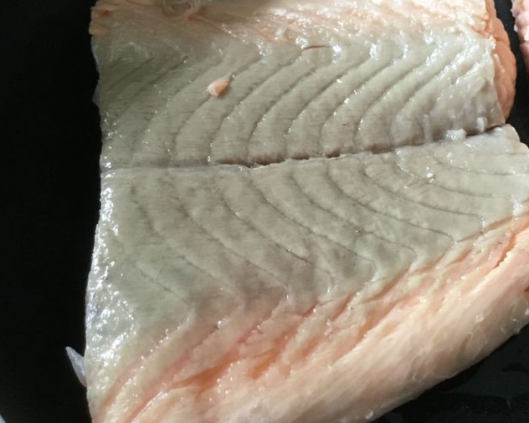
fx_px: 767
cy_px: 154
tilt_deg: -70.6
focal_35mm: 49
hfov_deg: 36.7
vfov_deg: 30.7
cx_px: 424
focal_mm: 3.3
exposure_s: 1/33
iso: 160
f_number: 2.4
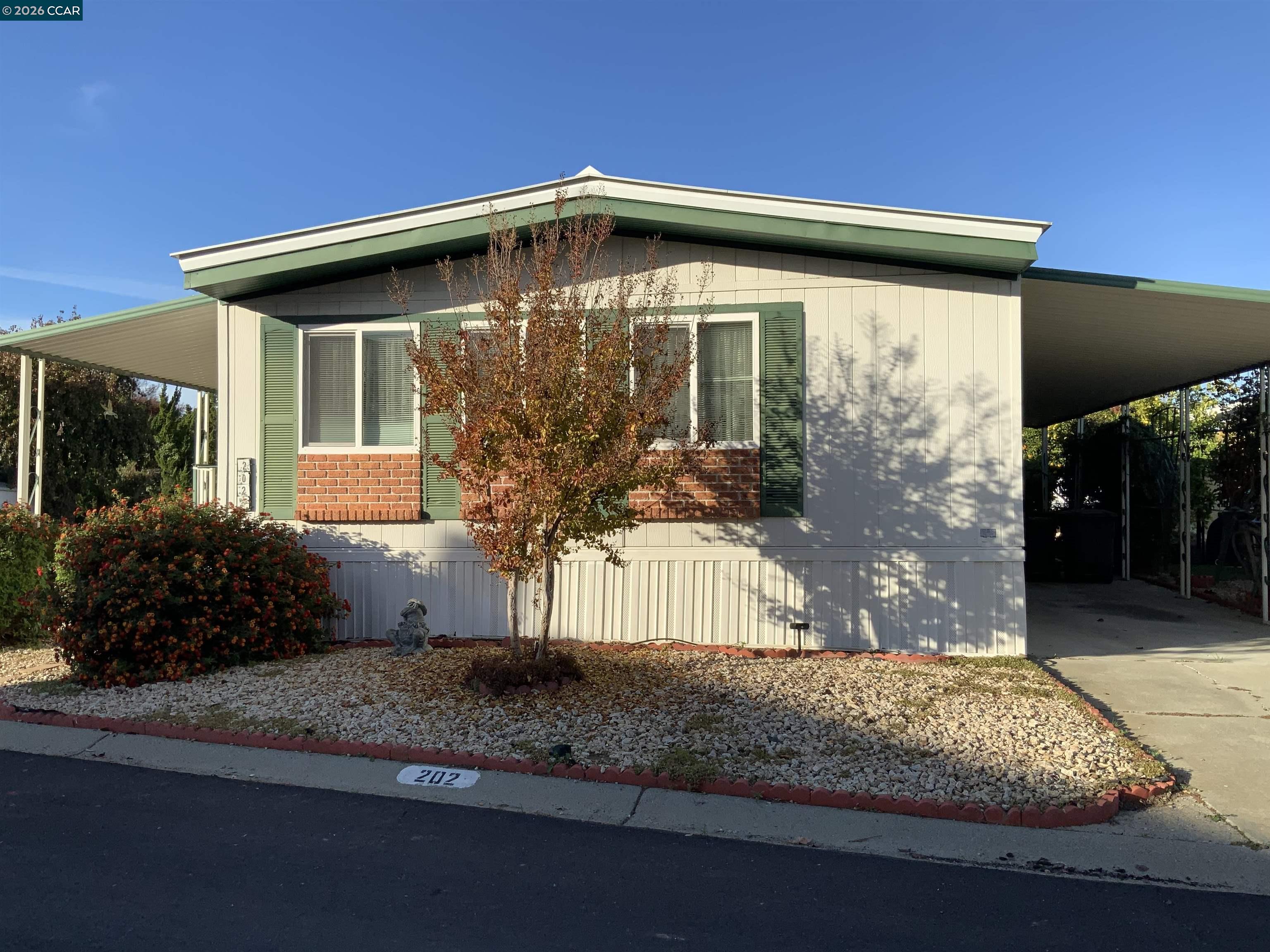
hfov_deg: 61.7
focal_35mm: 29
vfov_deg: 48.2
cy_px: 476
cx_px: 635
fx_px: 1064
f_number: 1.8
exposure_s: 1/1490
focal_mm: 3
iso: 16
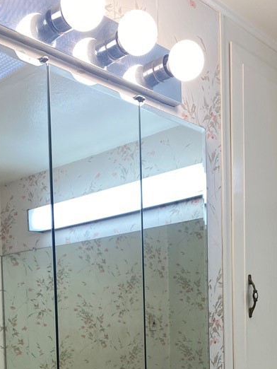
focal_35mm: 51
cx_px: 142
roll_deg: +0.8
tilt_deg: -1.2
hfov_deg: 28.6
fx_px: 544
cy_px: 349
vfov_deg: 34.8
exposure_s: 1/120
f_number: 1.8
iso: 40
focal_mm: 4.25
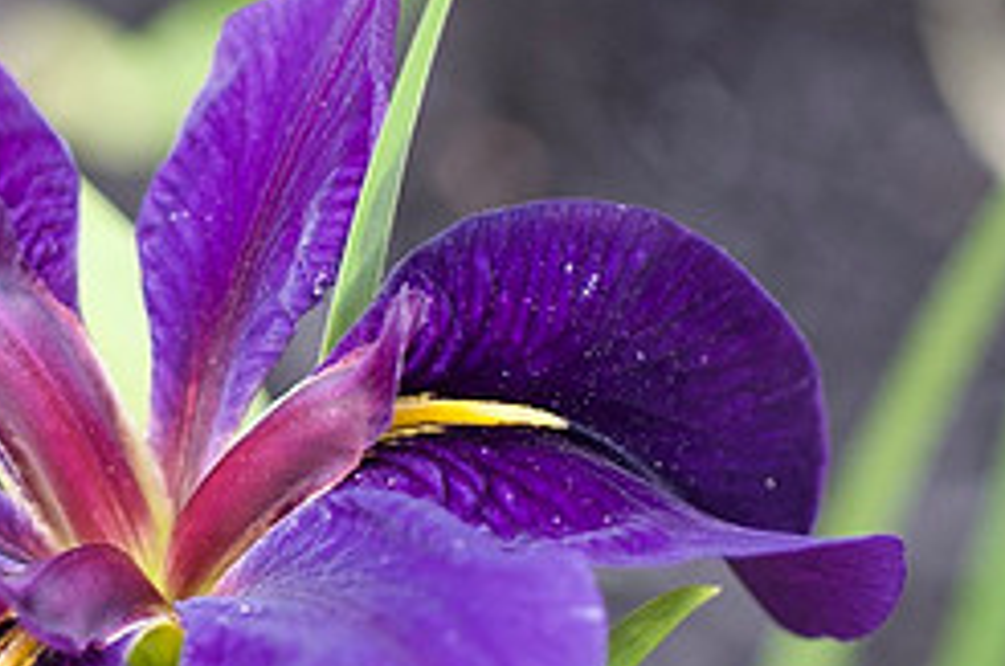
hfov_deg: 11.5
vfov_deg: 7.7
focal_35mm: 177
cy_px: 468
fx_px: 4932
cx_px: -86
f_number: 3.2
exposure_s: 1/640
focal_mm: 50
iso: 800
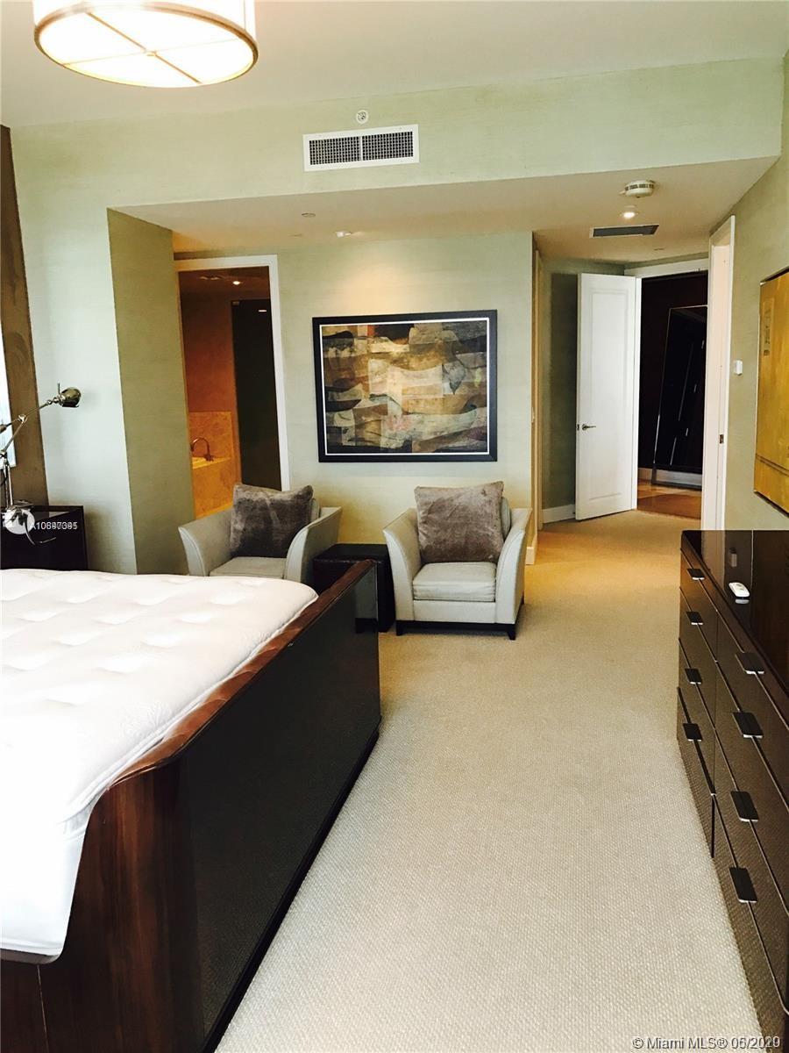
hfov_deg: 49.7
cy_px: 526
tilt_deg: -10.2
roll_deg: +1.4
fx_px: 851
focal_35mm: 28
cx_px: 394
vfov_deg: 63.4
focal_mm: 3.99
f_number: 1.8
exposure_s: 1/30
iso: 32
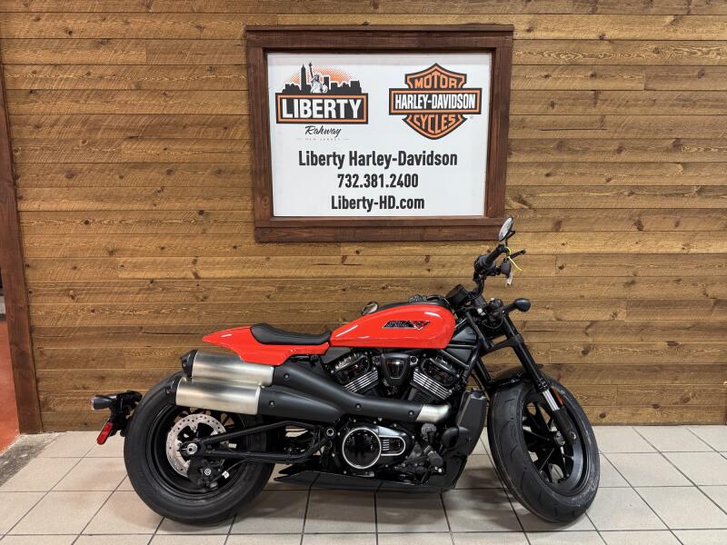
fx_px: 504
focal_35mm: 24
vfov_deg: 56.8
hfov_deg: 71.6
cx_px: 364
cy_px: 272
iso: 320
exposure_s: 1/60
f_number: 1.78
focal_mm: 6.76
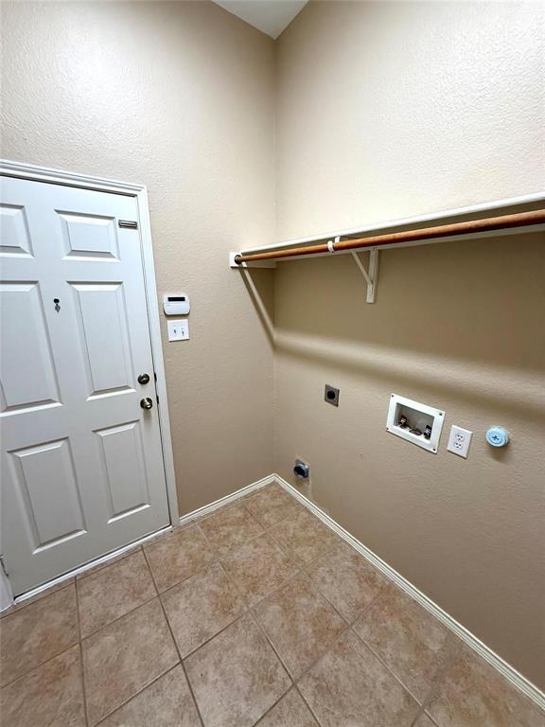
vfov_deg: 102.1
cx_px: 272
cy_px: 364
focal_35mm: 14
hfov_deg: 85.7
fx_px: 294
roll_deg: -0.8
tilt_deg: -14.4
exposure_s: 1/120
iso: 250
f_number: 2.2
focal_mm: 2.22
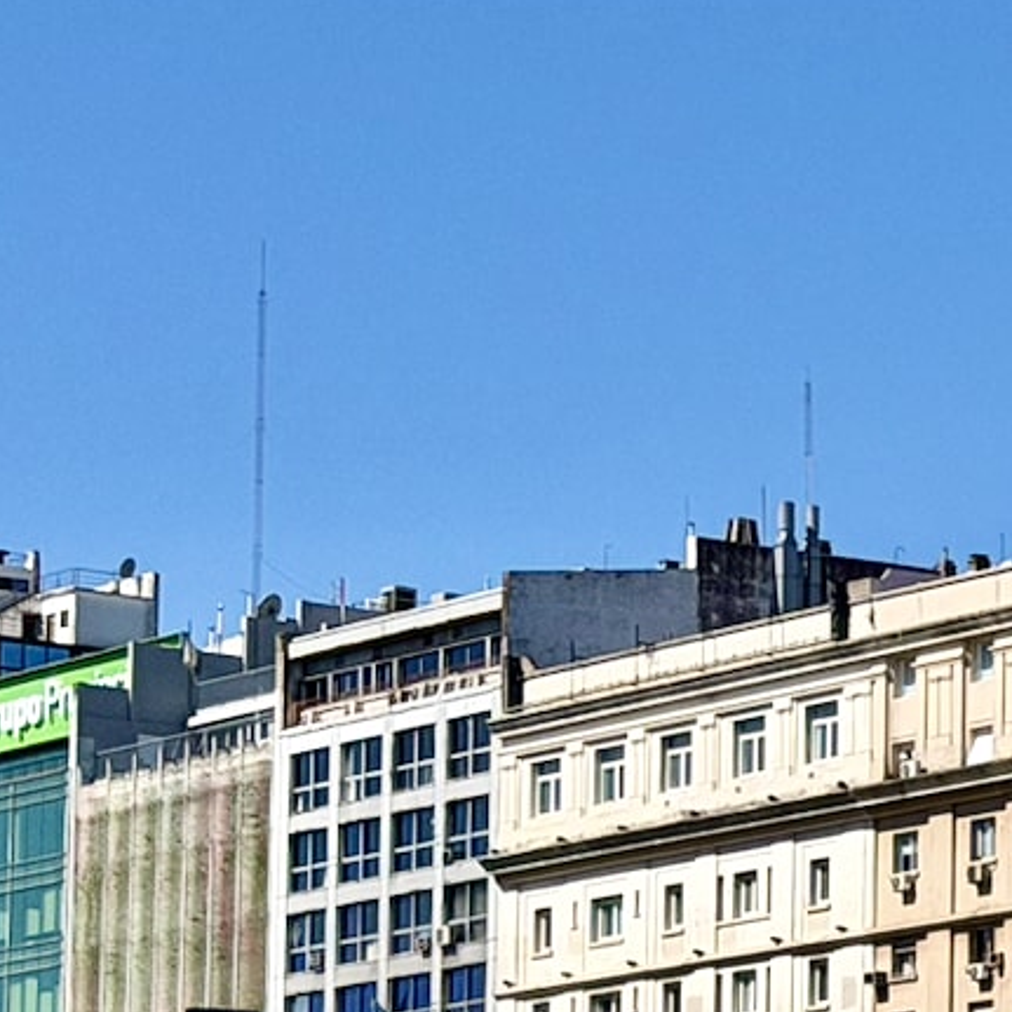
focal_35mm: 189
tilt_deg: +5.9
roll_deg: -0.5
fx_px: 6251
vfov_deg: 9.2
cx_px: 2104
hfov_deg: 8.7
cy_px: 1021
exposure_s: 1/8772
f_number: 1.78
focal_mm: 6.76
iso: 64
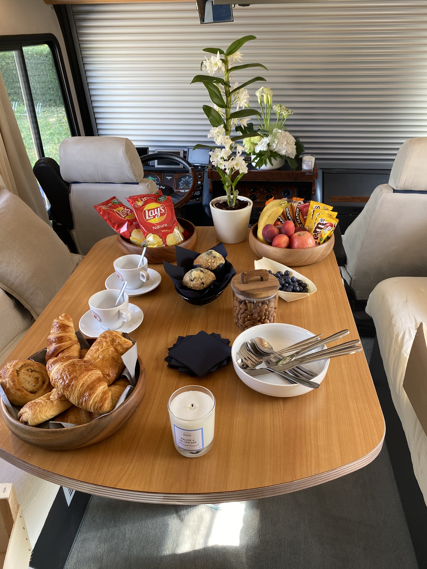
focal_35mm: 26
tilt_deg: -28.2
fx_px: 428
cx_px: 214
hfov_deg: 53.1
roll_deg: +0.7
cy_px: 284
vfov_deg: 67.3
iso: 80
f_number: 1.8
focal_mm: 4.25
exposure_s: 1/121
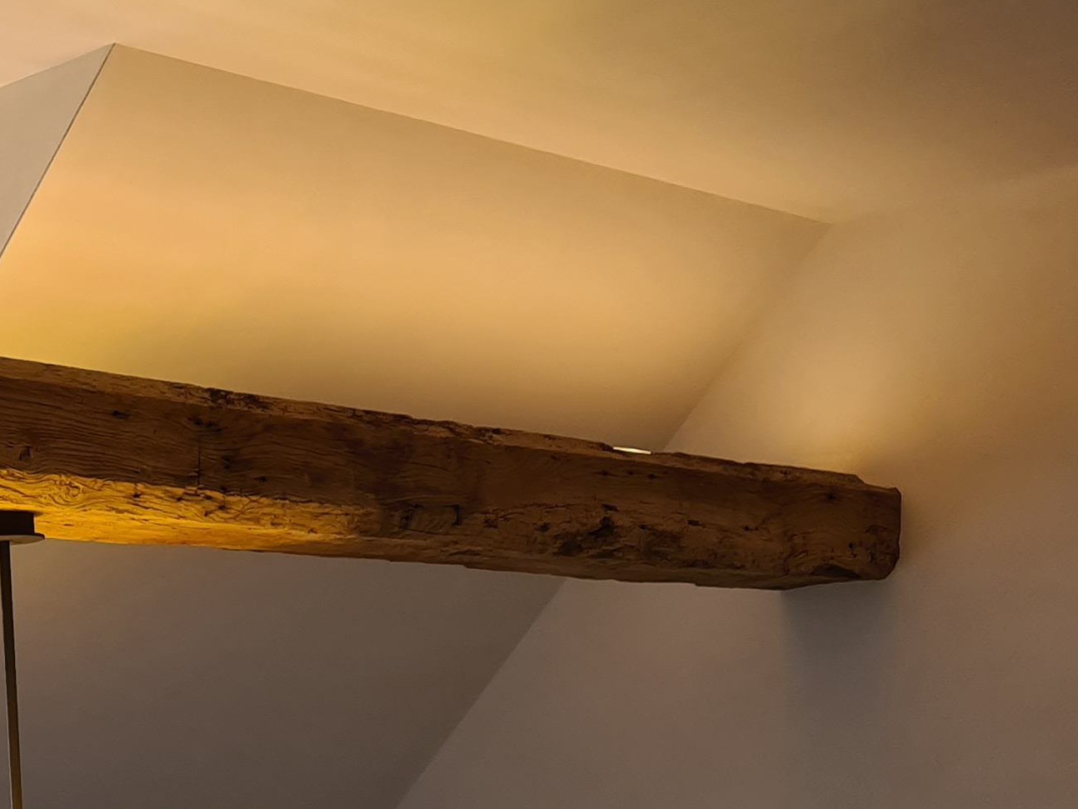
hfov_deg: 22.7
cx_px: -108
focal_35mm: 81
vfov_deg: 17.7
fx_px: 2523
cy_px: 853
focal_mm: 5.4
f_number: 1.8
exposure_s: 1/109
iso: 50
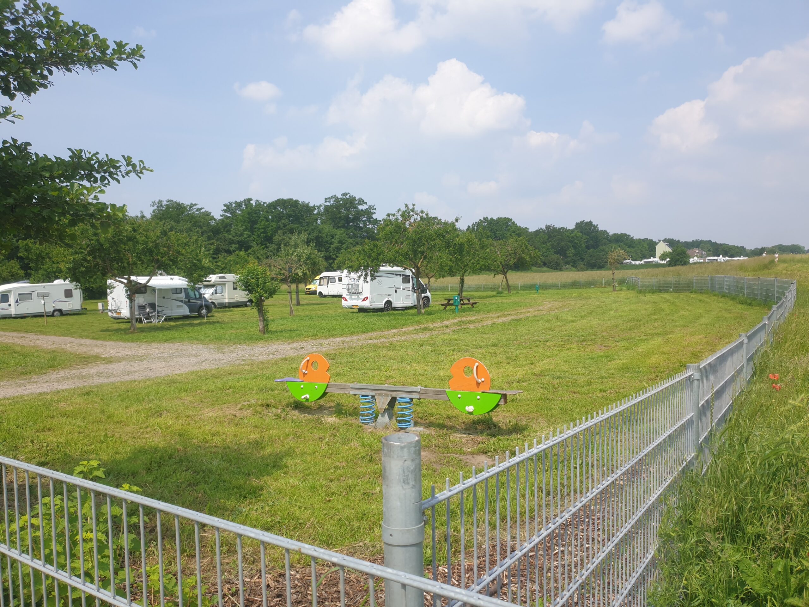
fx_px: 608
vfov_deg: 53.1
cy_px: 304
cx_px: 404
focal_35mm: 26
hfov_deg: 67.3
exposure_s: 1/2500
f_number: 2.4
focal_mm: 4.3
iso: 50
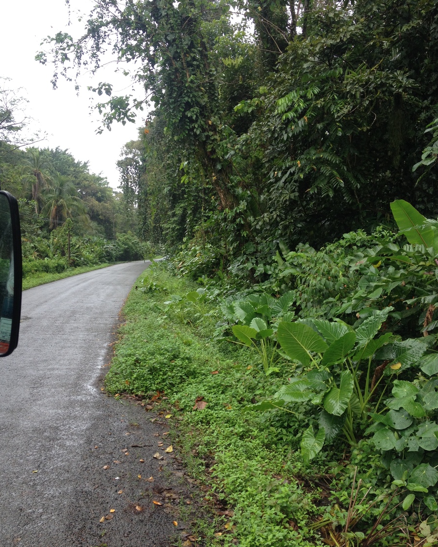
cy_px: 268
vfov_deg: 49.1
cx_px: 221
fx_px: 600
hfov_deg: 40.1
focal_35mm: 37
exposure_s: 1/227
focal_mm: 4.28
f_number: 2.4
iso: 50
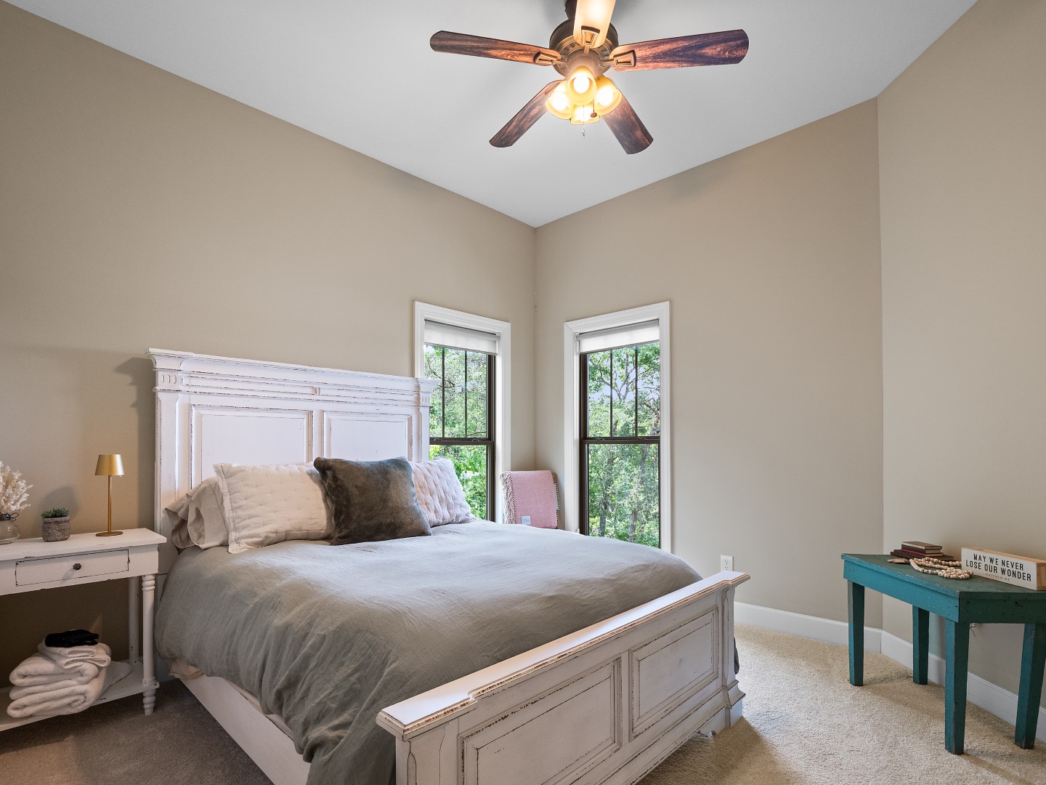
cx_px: 523
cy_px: 392
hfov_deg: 94.5
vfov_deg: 78.1
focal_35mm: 16
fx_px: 483
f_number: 5.6
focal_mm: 8
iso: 400
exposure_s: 1/13
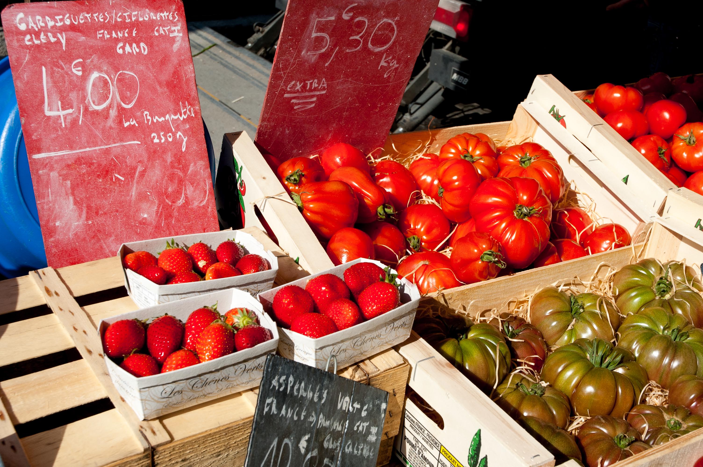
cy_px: 234
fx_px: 907
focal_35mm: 46
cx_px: 352
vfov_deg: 28.9
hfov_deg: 42.4
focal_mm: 31
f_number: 11
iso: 200
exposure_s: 1/500
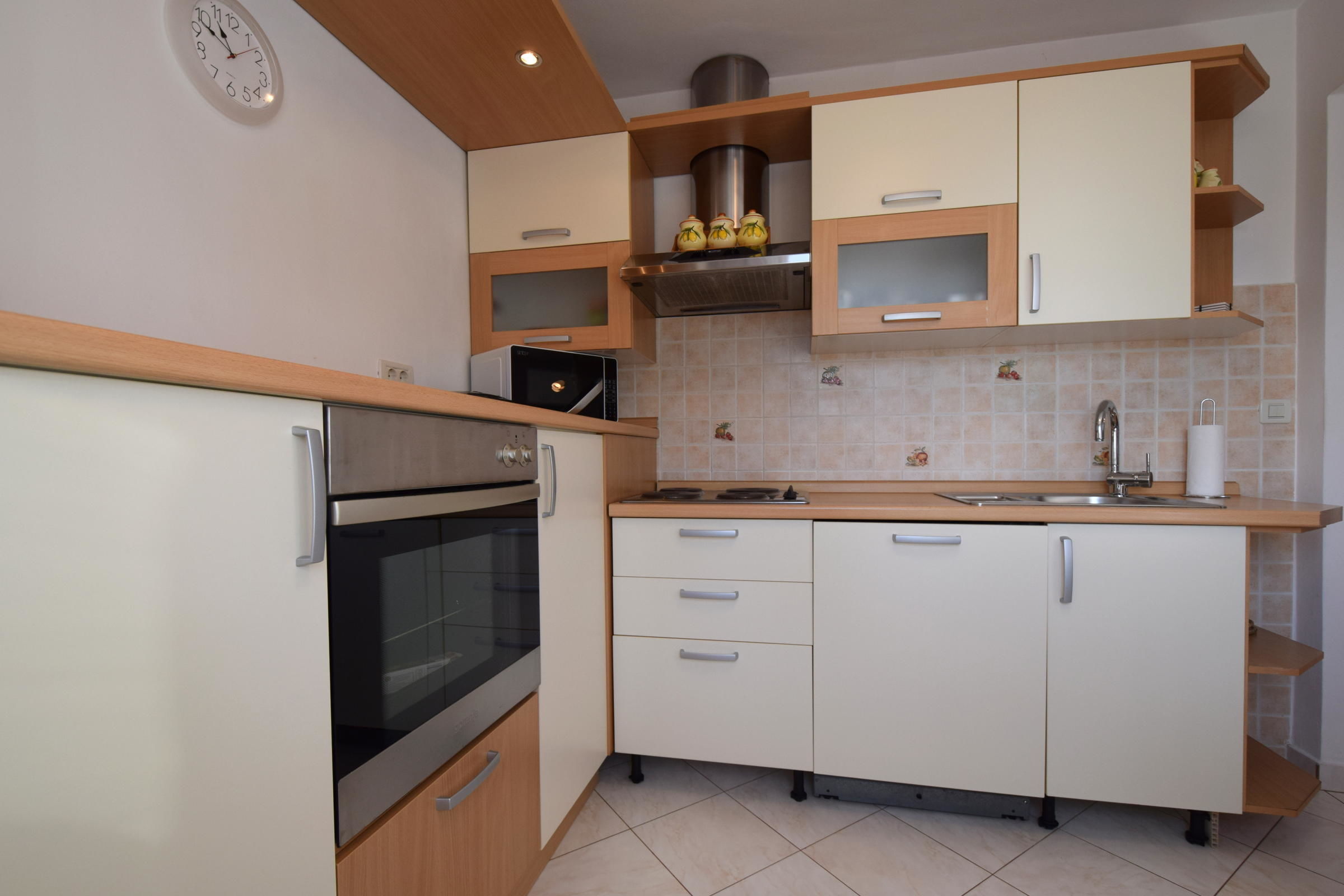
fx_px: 560
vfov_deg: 77.3
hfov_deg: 100.4
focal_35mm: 15
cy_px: 448
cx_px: 672
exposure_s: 1/160
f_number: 6.3
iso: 400
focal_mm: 10
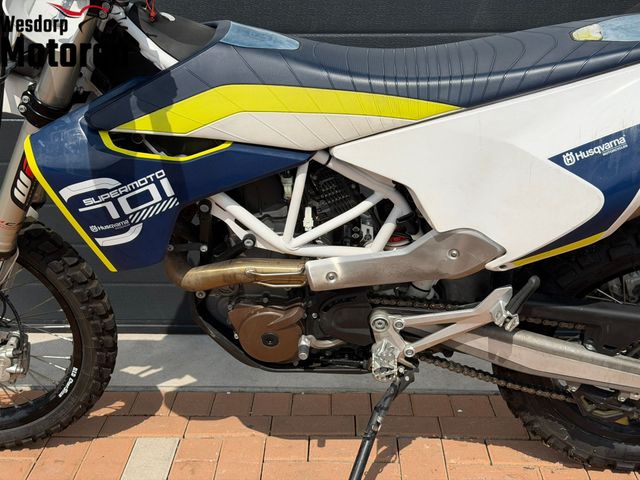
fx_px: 887
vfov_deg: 30.3
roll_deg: +0.1
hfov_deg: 39.7
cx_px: 320
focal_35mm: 48
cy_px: 240
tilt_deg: -18.8
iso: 64
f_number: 1.78
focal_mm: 6.76
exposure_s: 1/7874
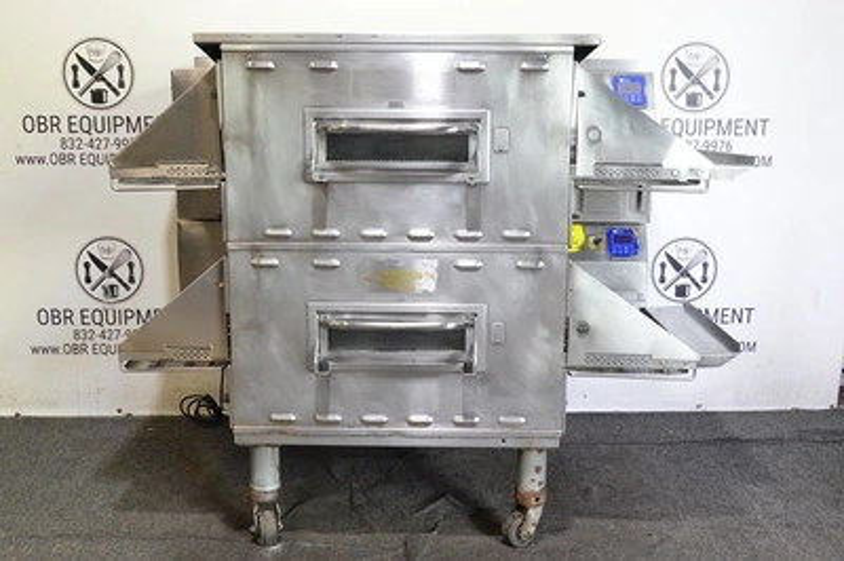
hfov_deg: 47.4
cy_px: 280
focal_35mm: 41
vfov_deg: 32.6
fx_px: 960
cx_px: 422
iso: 1250
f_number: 4
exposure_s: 1/50
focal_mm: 15.28
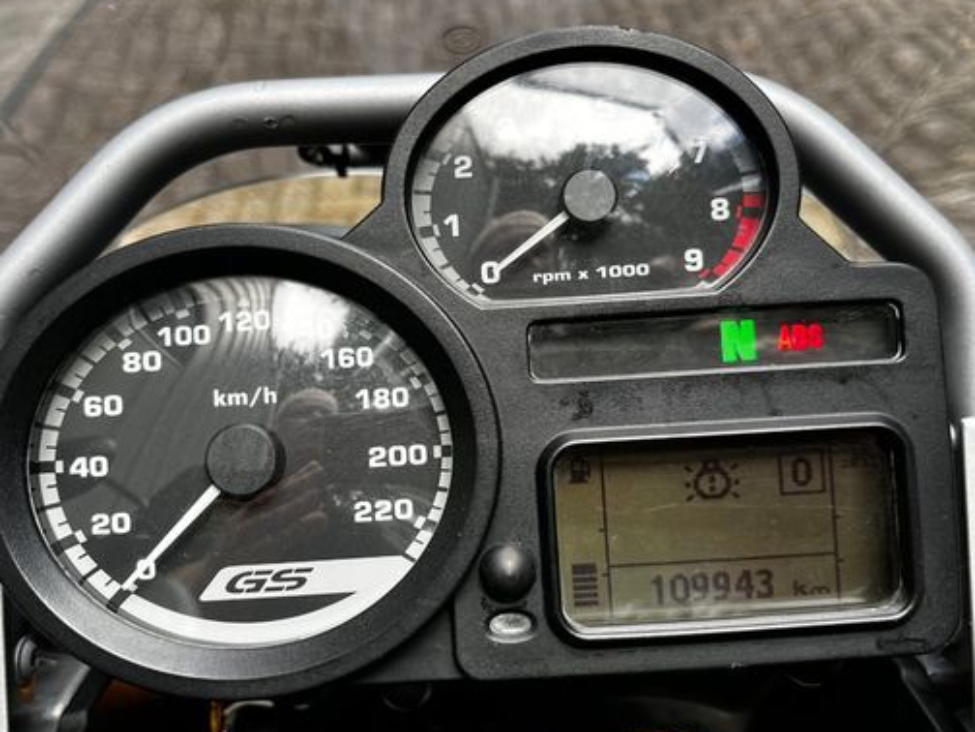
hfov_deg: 55.3
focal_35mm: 33
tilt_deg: -38.8
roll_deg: +2.9
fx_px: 929
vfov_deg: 42.9
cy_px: 381
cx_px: 464
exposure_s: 1/122
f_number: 1.6
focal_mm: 5.1
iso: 50
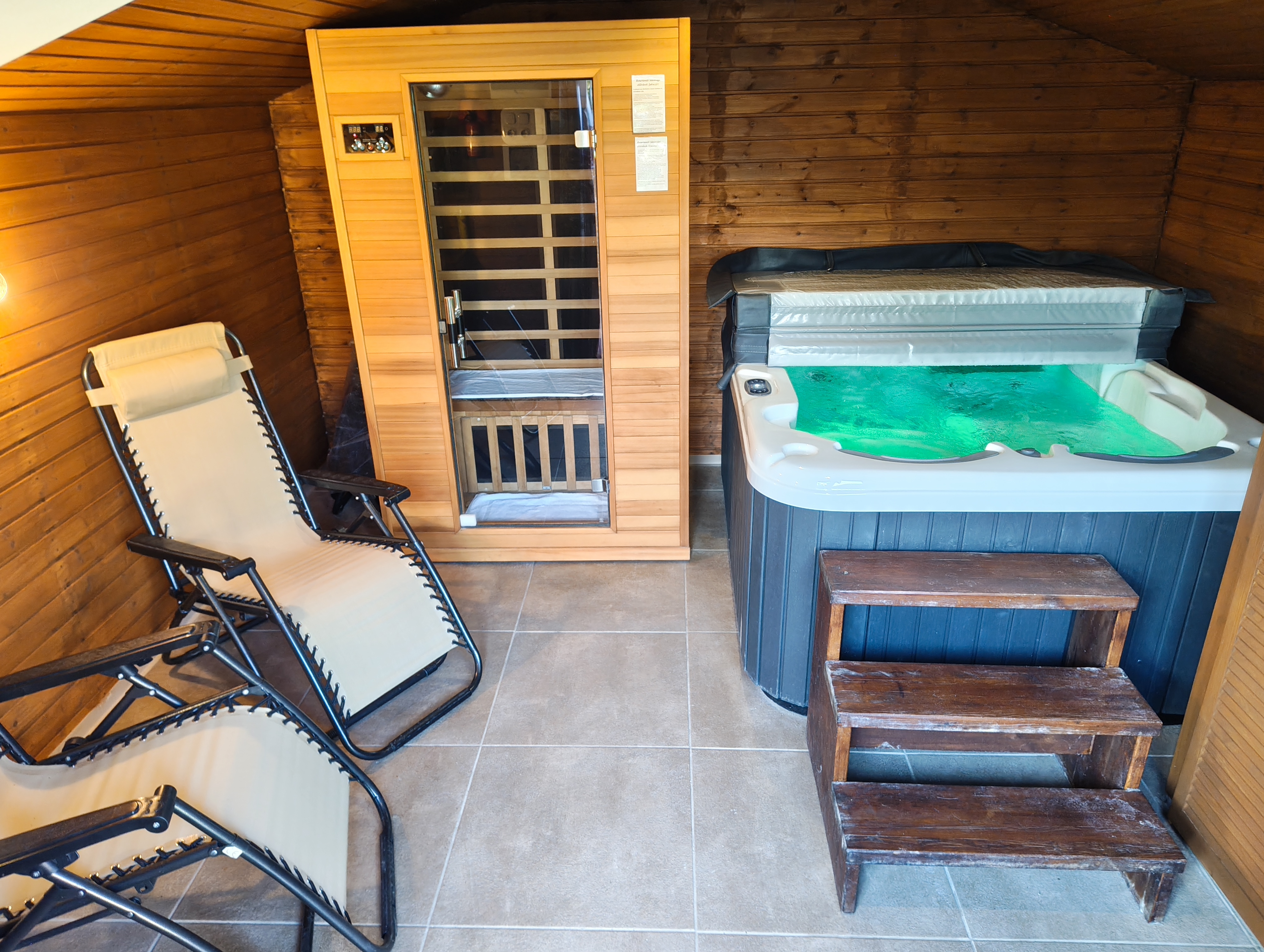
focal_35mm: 24
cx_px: 632
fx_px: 878
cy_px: 476
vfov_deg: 56.9
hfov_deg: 71.5
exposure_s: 1/33.3
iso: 313
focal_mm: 5.56
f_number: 1.88
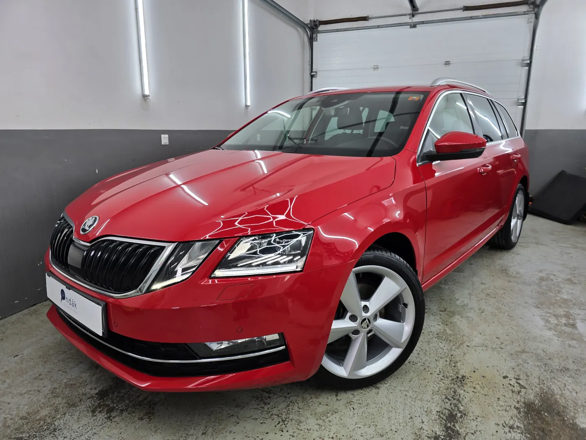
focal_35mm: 23
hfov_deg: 73.9
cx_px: 293
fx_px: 389
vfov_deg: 58.9
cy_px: 220
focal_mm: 6.3
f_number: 1.7
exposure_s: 1/50
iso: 25
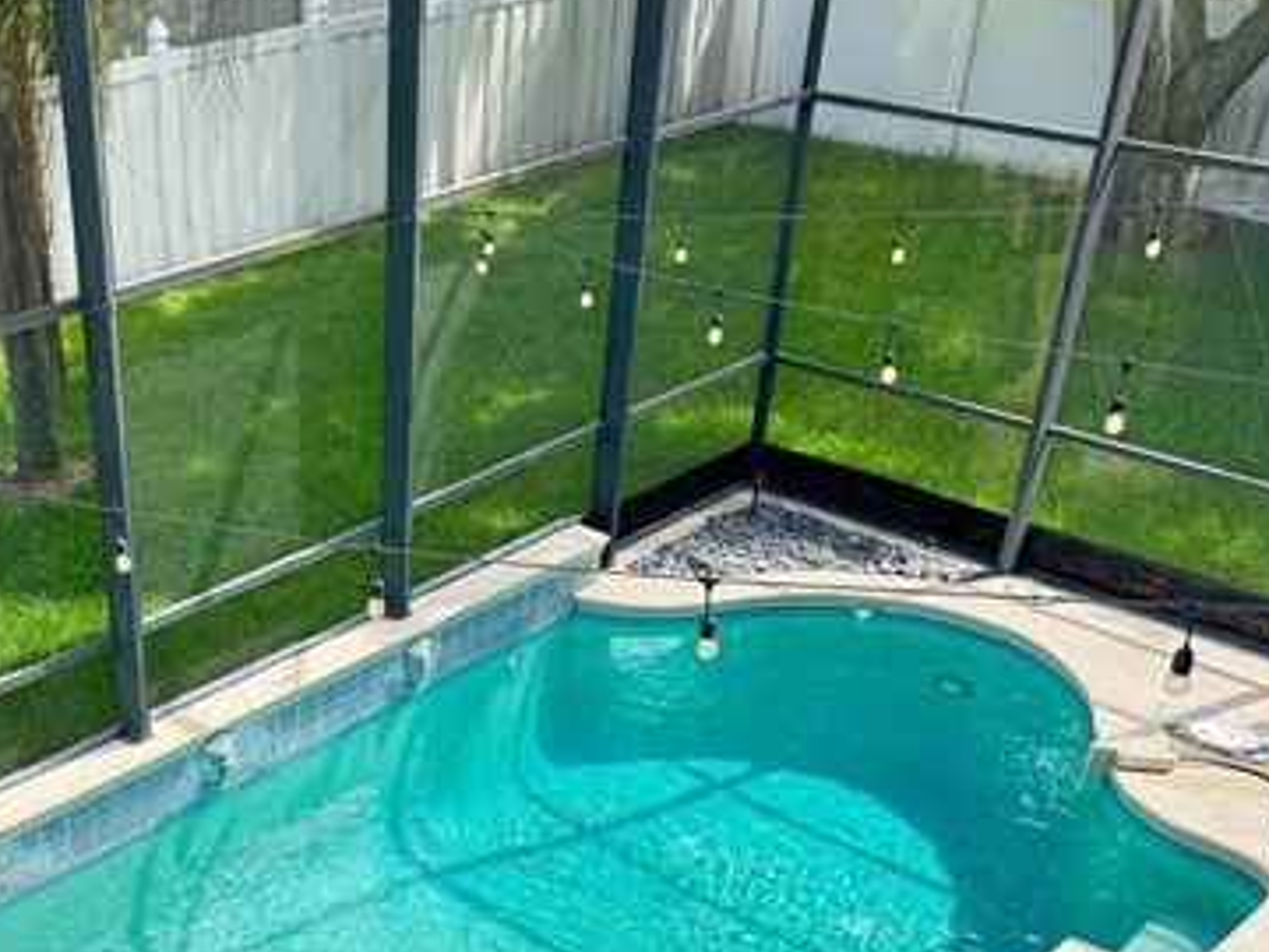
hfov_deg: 39.2
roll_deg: +0.8
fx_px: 1723
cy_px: 903
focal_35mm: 47
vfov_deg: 29.3
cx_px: 301
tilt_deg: -37.8
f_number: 1.78
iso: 80
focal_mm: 6.76
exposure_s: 1/527
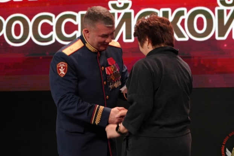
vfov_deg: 7.2
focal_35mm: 190
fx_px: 1233
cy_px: 78
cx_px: 123
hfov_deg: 10.8
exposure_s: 1/160
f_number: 6.3
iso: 1600
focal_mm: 105
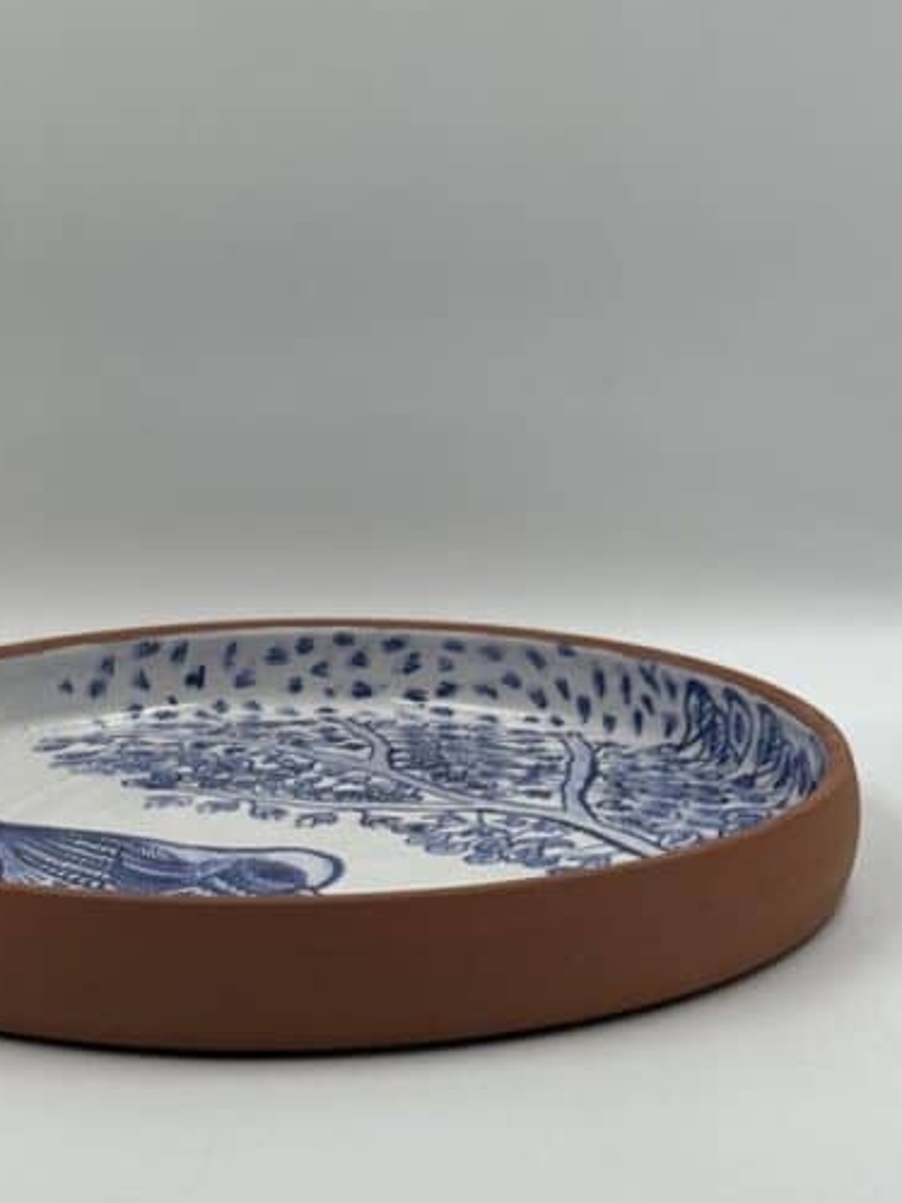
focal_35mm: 77
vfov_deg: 25.3
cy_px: 743
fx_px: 2676
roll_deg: -0.5
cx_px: 323
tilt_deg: -15.3
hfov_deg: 19.1
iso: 64
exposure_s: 1/685
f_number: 1.78
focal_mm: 6.86
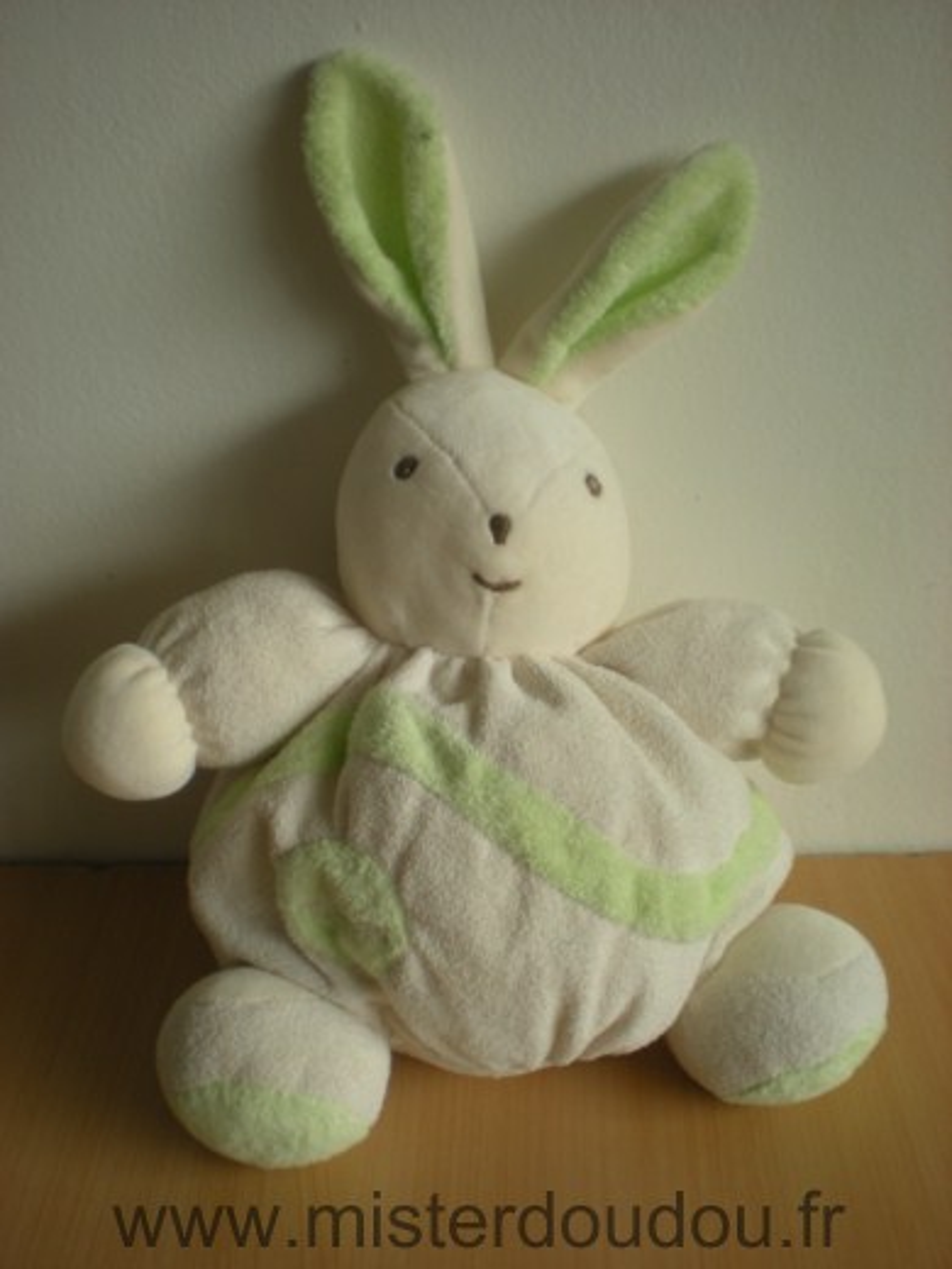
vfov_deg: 49.0
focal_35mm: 38
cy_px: 634
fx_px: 1393
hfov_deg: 37.7
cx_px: 476
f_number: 3.1
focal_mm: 6.3
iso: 64
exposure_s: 1/165
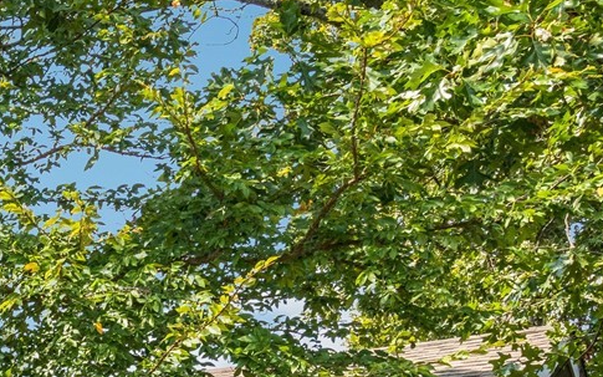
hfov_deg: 18.1
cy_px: 625
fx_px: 1545
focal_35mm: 94
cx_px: -441
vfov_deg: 12.9
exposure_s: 1/250
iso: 800
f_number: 11
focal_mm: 22
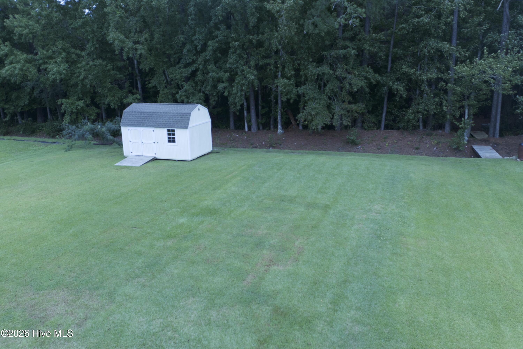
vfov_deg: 46.4
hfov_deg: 65.5
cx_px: 262
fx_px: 407
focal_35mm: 28
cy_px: 174
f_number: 4
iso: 100
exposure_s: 1/240
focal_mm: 10.26
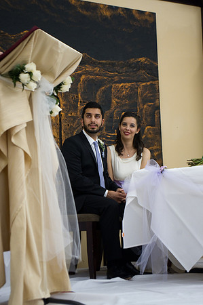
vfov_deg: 30.1
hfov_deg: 20.3
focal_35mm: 67
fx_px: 568
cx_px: 102
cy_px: 152
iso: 1600
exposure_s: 1/15
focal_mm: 45
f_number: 4
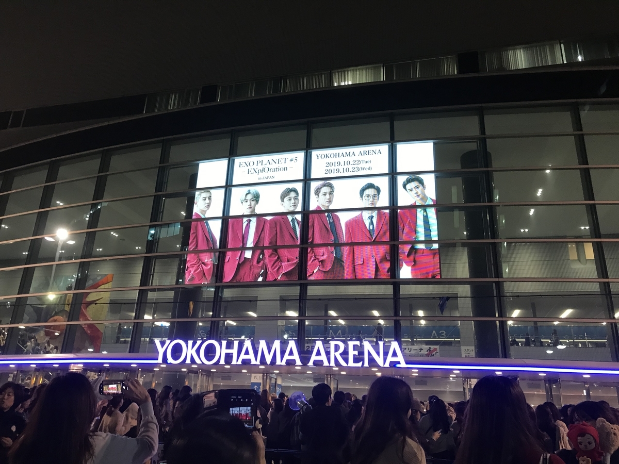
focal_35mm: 28
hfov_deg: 63.4
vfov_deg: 49.7
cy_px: 232
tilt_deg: +20.2
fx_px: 501
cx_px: 310
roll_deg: -3.1
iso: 50
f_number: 1.8
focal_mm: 3.99
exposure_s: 1/17
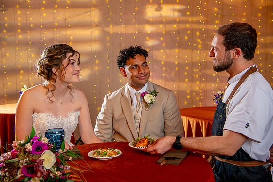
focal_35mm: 42
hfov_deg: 46.4
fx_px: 318
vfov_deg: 31.9
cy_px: 91
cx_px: 136
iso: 2000
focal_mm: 42
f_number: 5
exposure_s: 1/125
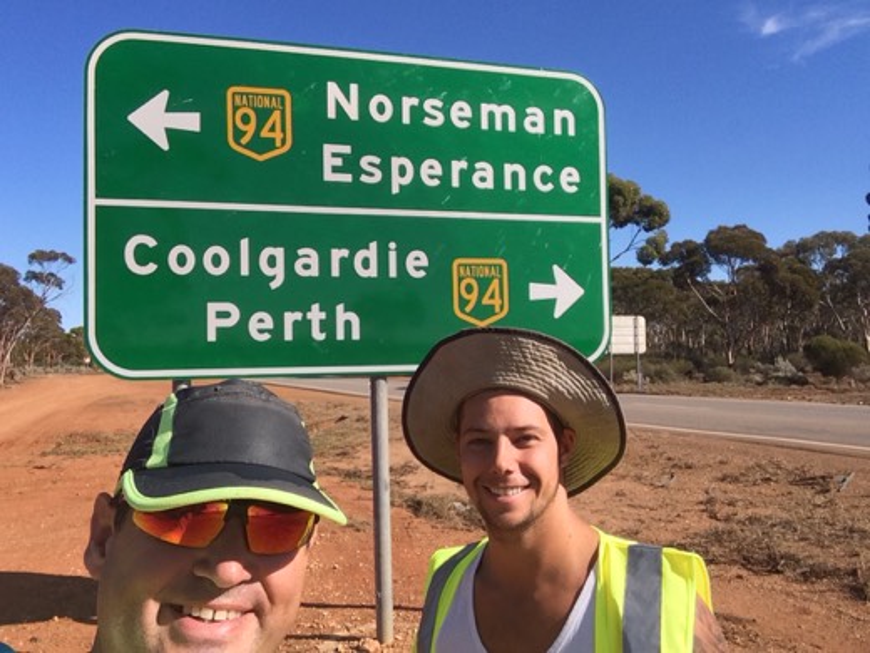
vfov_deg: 45.4
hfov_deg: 58.4
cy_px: 326
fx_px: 779
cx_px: 435
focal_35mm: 31
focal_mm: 2.15
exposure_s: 1/1233
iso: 50
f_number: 2.4
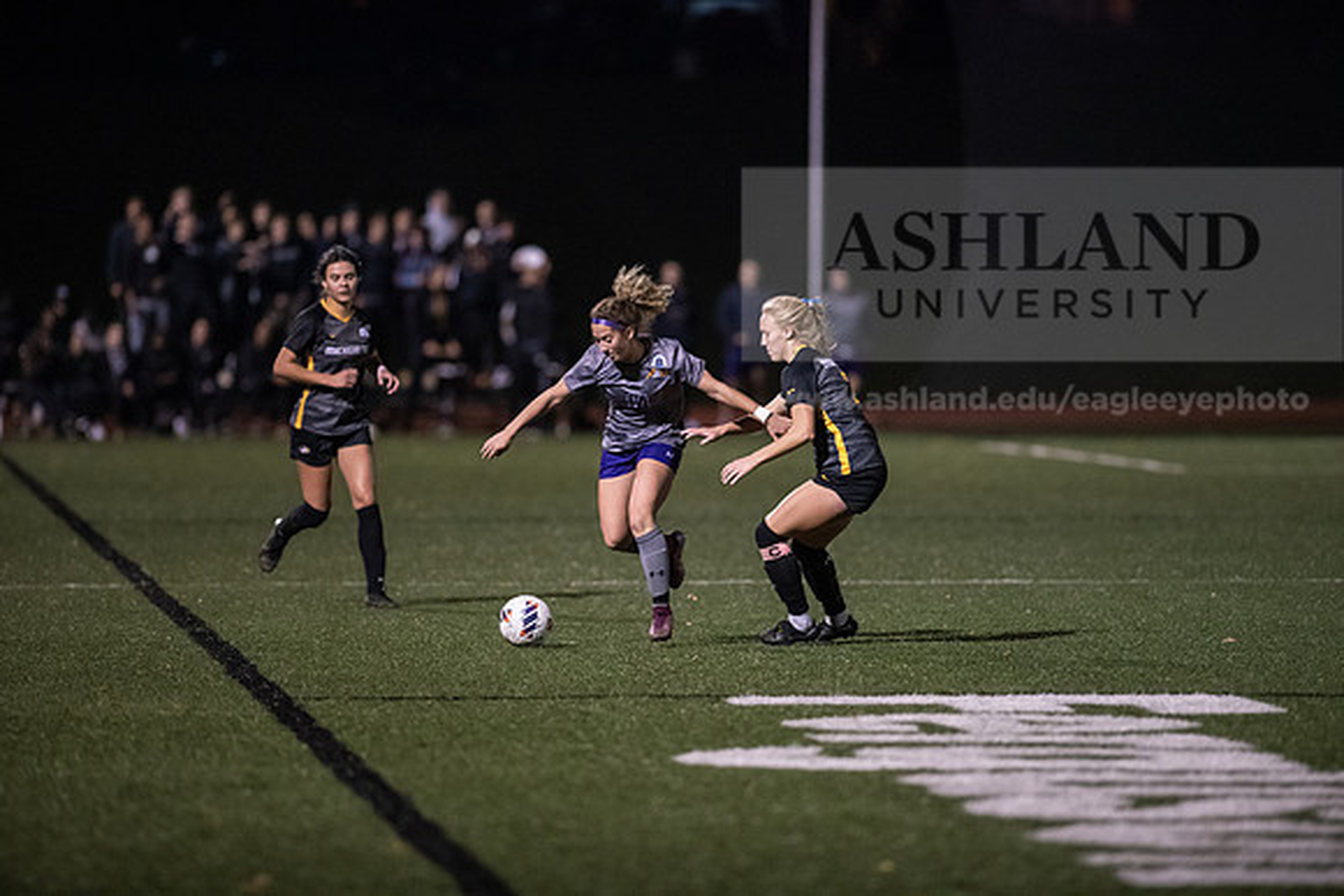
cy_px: 448
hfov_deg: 6.9
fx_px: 11202
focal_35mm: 300
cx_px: 672
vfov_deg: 4.6
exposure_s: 1/1000
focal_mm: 300
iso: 8000
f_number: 2.8
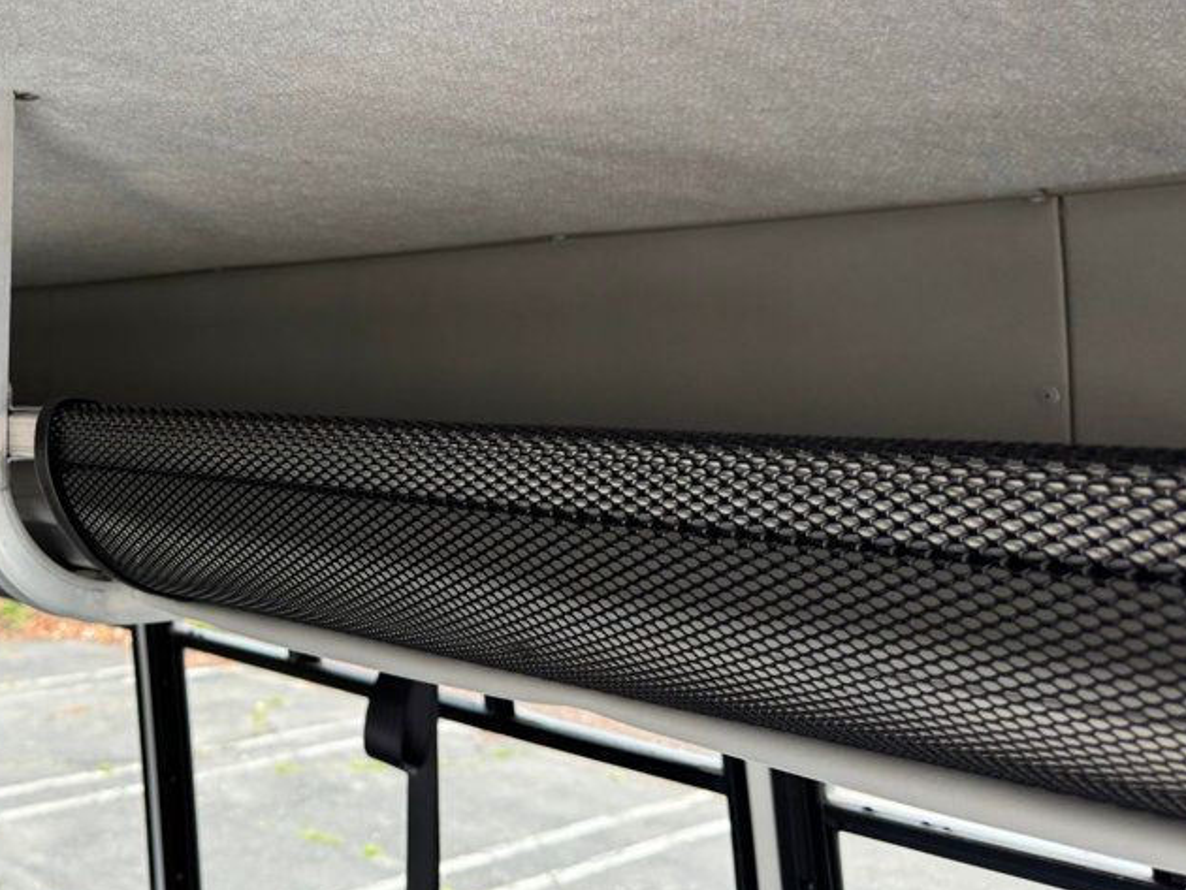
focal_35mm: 39
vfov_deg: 36.1
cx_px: 275
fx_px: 1337
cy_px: 237
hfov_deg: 45.9
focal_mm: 6.76
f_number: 1.78
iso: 160
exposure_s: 1/121
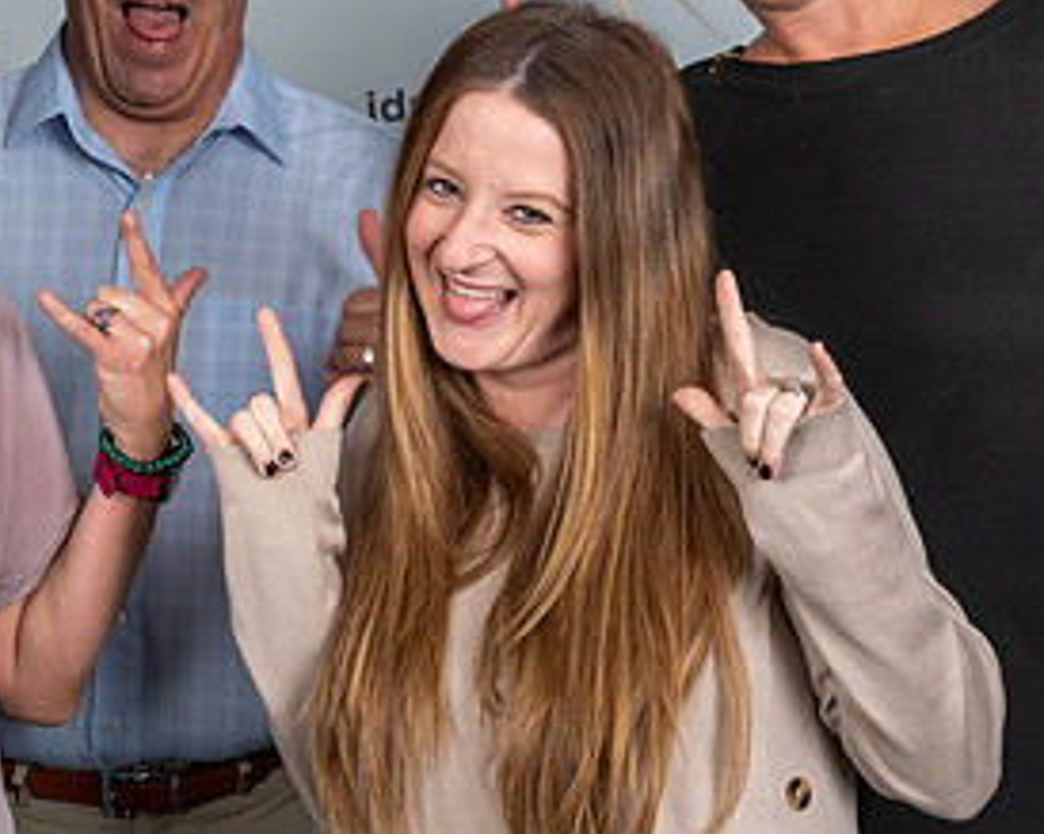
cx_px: 342
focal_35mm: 100
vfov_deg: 15.4
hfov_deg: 19.1
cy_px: 353
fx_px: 3089
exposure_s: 1/250
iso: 250
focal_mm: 28
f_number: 9
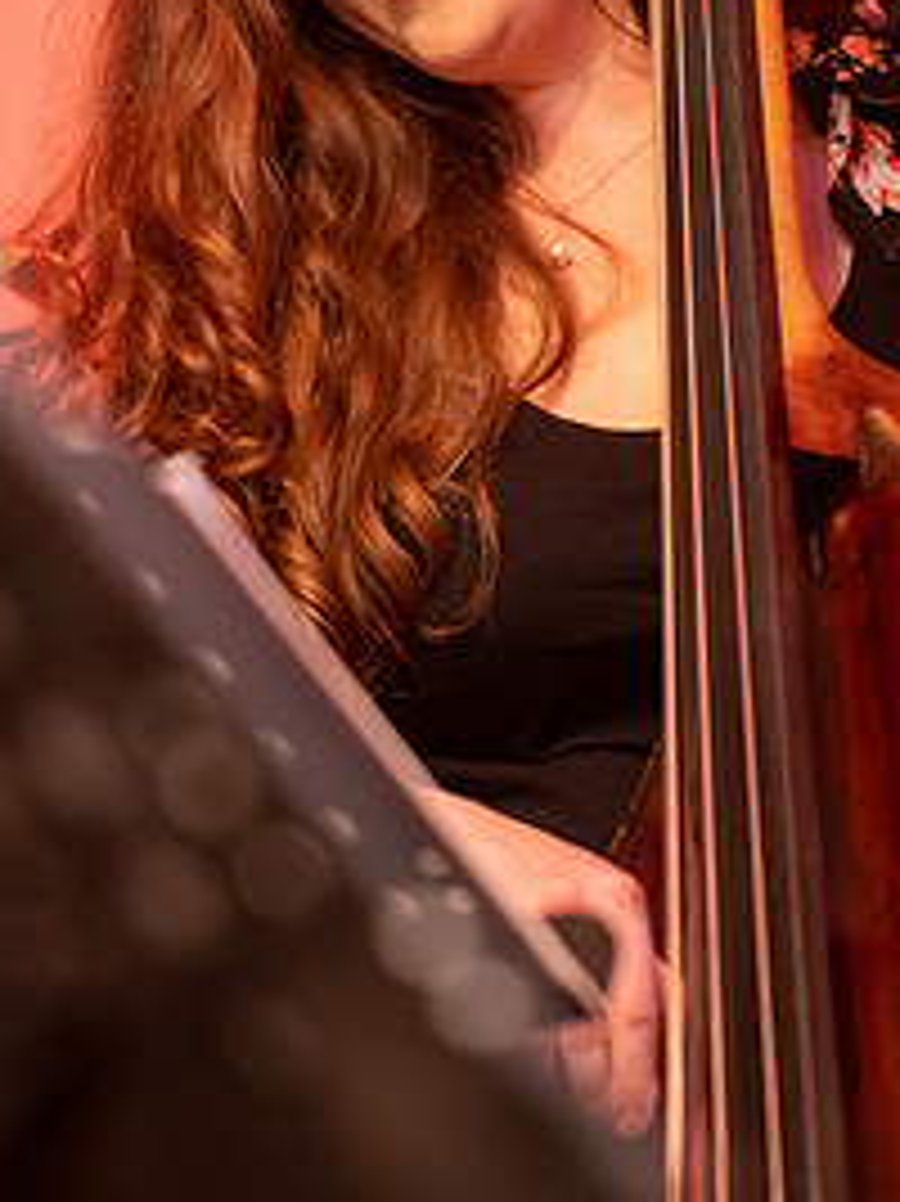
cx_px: 493
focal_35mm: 324
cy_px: 486
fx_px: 11241
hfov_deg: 4.6
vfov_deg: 6.1
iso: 3600
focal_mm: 200
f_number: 2.8
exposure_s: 1/160
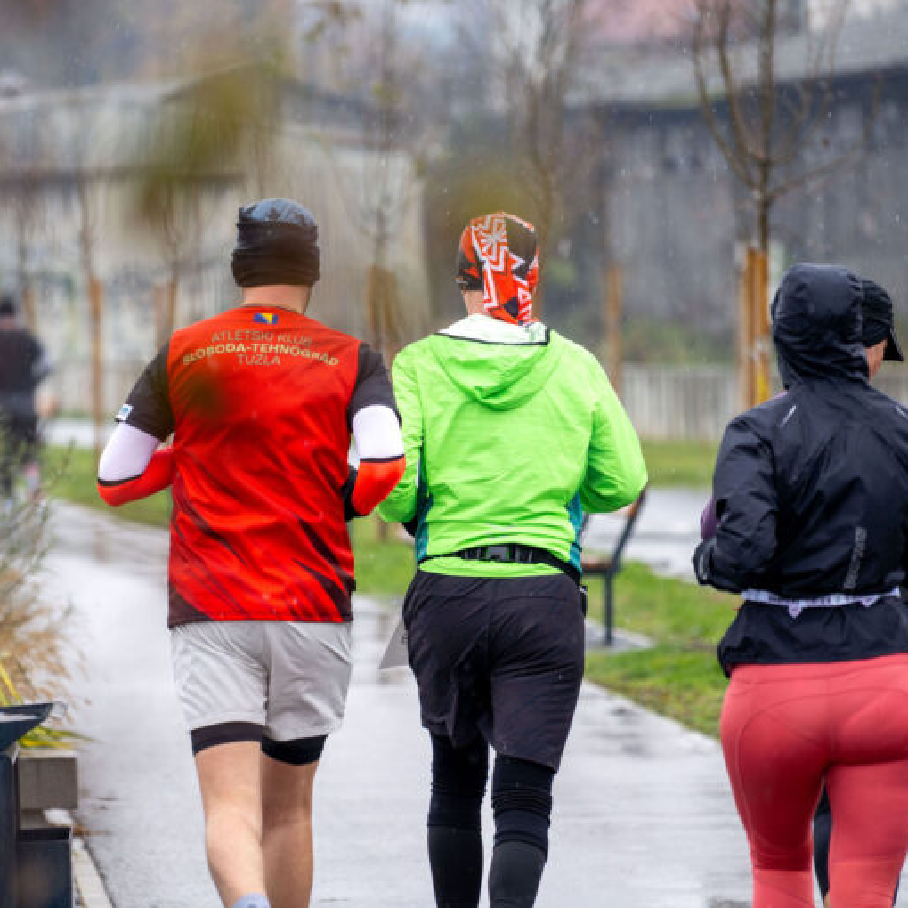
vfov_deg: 6.8
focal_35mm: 256
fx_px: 7597
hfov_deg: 6.8
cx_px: 347
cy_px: 454
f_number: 4
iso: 500
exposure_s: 1/500
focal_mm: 200
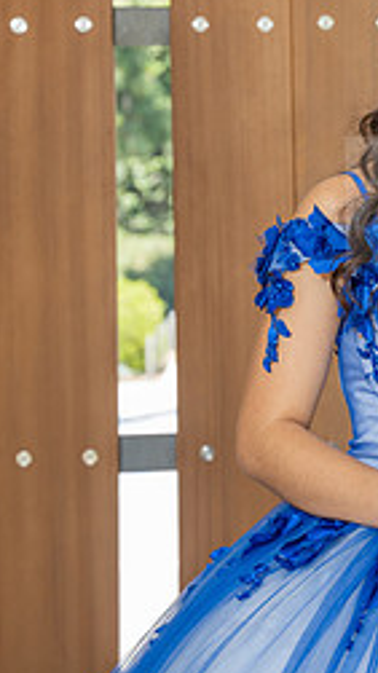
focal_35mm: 141
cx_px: 579
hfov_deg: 8.4
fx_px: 2515
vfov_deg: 15.2
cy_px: 200
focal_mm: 58.3
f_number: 4.5
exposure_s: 1/125
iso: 125
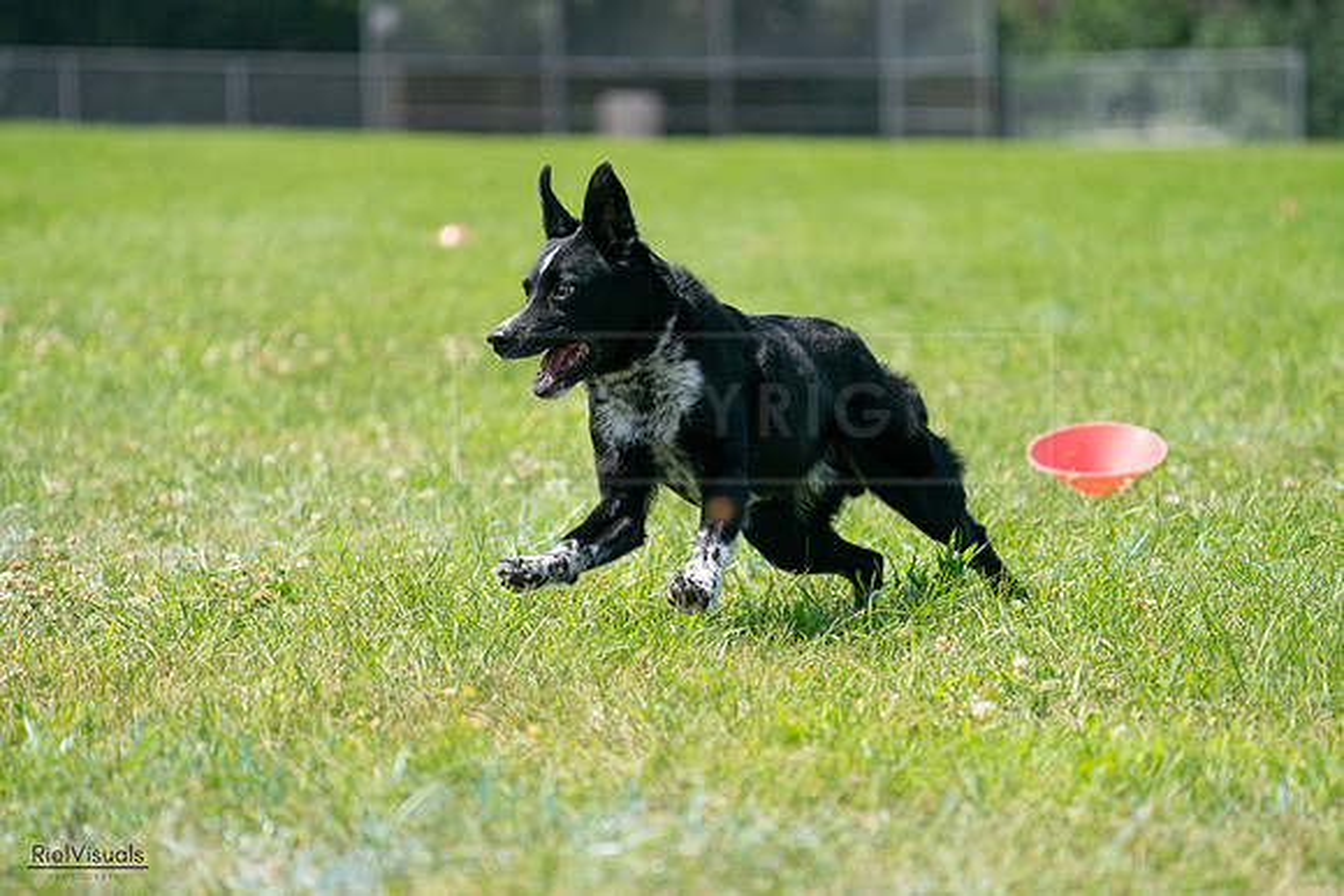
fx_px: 7468
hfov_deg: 10.3
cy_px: 448
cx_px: 672
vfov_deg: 6.9
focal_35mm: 200
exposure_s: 1/4000
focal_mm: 200
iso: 1000
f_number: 5.6
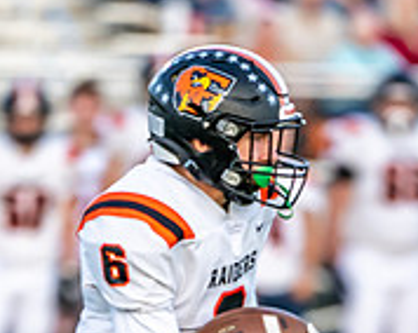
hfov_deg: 2.0
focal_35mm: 979
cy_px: 587
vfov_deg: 1.6
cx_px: 220
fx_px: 12098
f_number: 2.8
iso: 320
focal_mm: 200
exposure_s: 1/1000
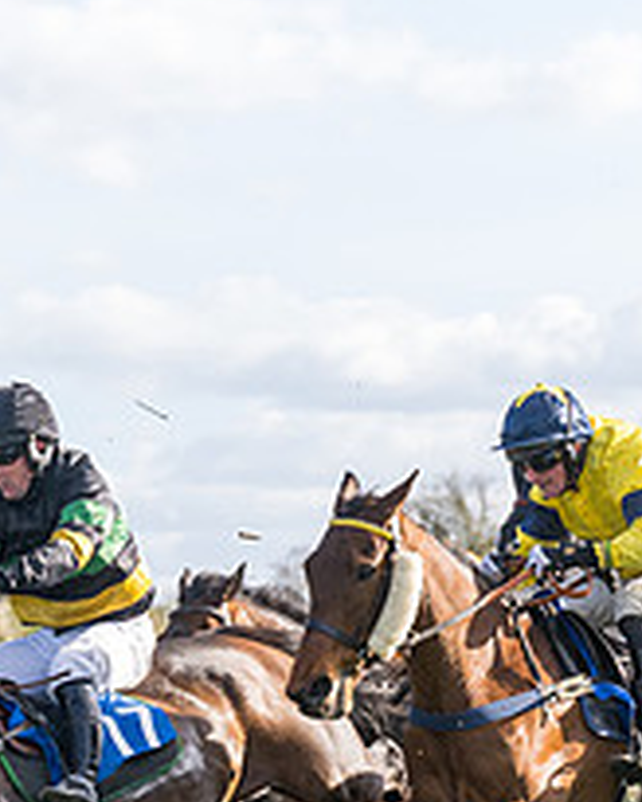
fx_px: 6341
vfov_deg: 7.2
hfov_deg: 5.8
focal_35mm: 267
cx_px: 285
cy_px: 731
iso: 400
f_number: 4
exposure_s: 1/1600
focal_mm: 70
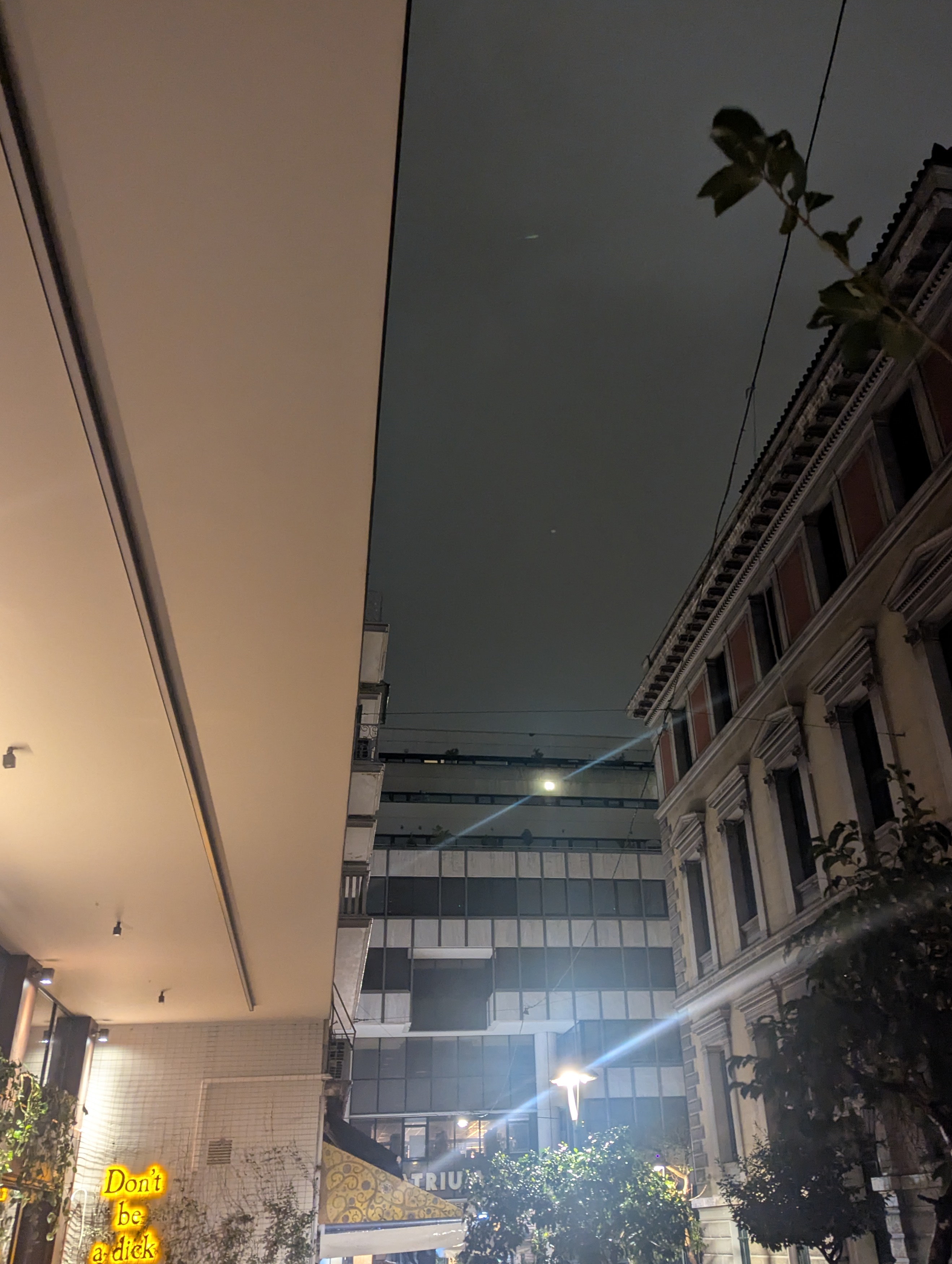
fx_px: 1024
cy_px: 640
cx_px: 543
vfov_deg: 63.4
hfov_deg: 49.7
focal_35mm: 28
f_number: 1.85
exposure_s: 1/33.3
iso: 744
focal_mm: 6.81
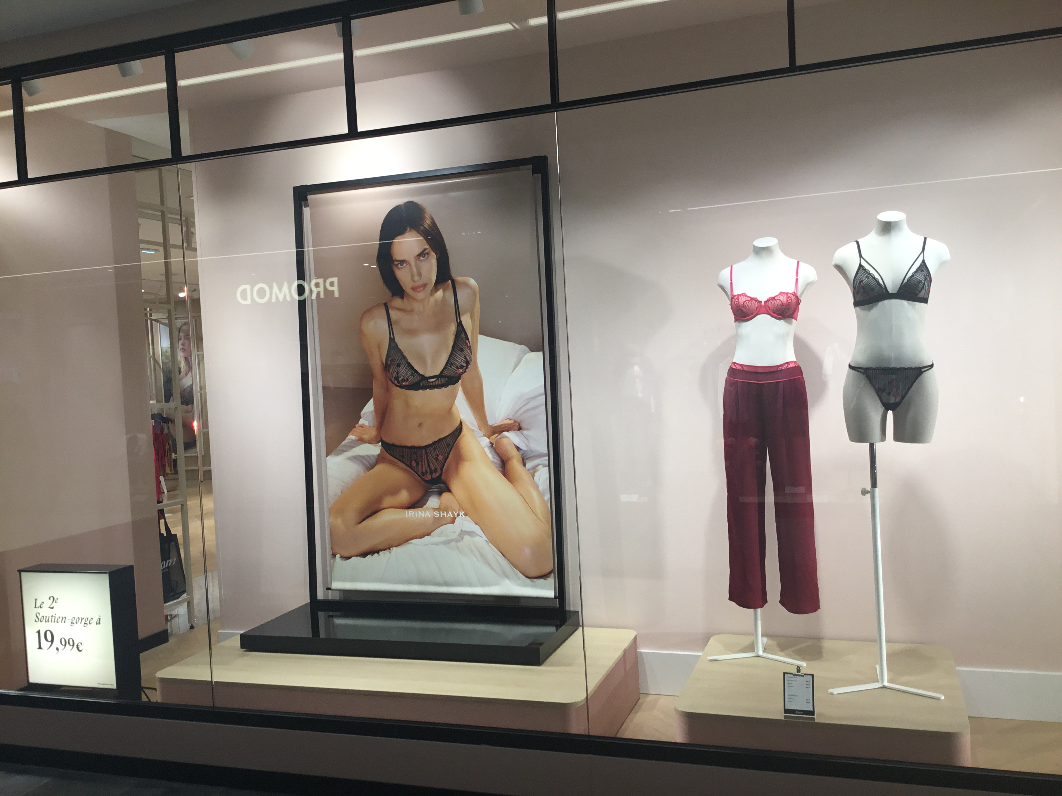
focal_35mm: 31
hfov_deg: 58.4
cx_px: 531
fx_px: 951
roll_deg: +4.2
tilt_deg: -2.8
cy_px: 398
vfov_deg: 45.4
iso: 32
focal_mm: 3.3
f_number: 2.4
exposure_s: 1/100
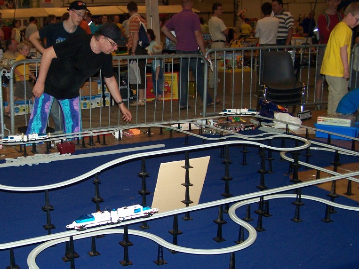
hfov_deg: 37.1
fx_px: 529
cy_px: 152
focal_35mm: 51
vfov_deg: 28.5
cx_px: 120
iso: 140
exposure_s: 1/60
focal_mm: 6.3
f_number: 2.8
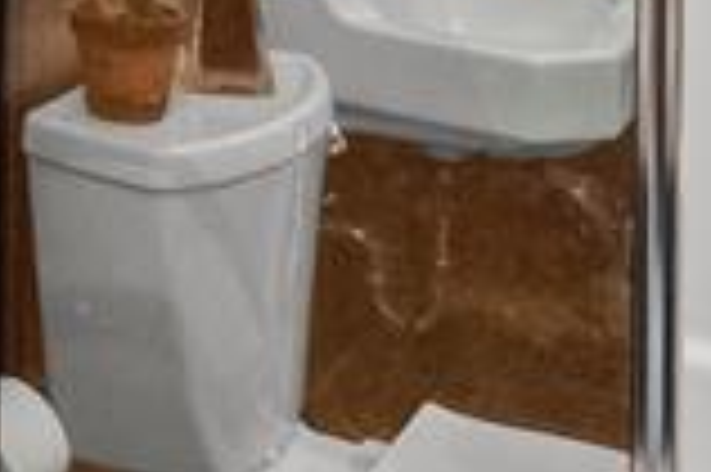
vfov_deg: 12.0
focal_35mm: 104
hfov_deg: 17.1
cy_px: -396
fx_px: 2052
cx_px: -464
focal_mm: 16
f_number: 5.6
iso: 10000
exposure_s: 1/30
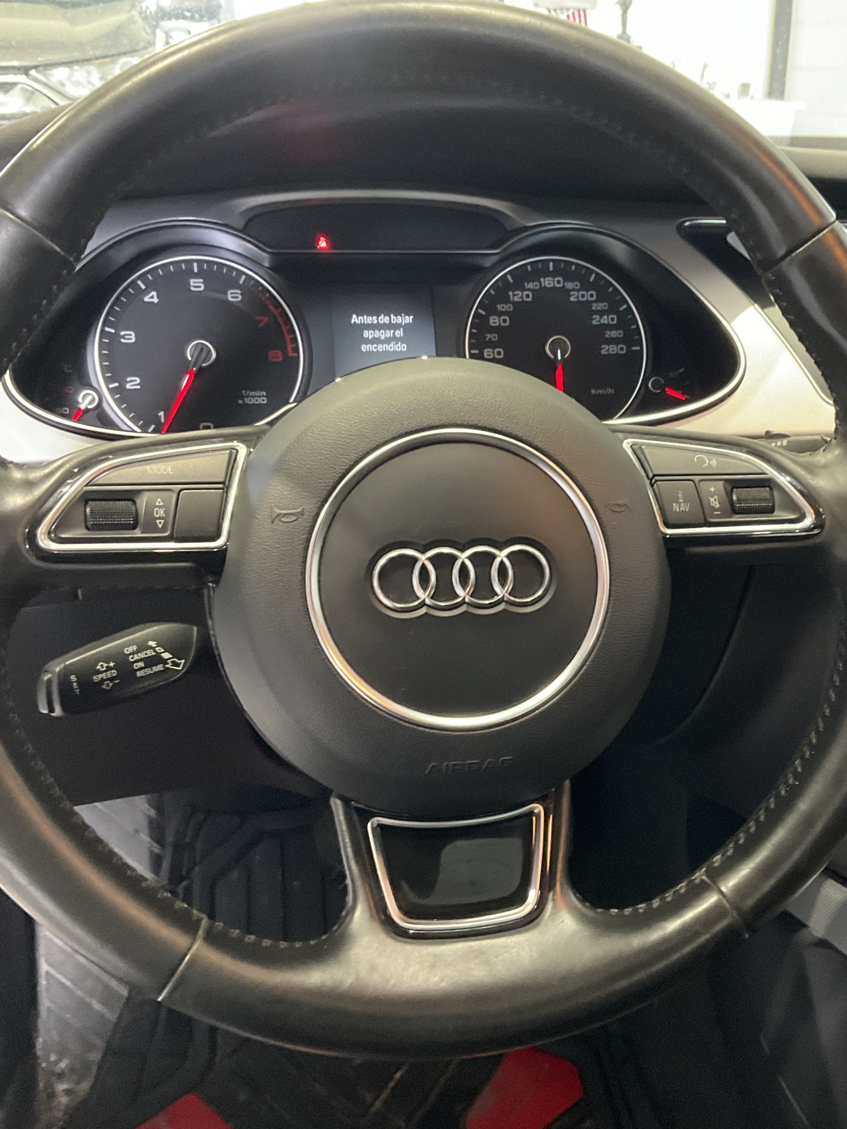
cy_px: 569
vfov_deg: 47.9
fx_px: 1272
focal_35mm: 39
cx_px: 589
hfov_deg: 36.3
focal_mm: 3
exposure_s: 1/40
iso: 320
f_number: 1.8
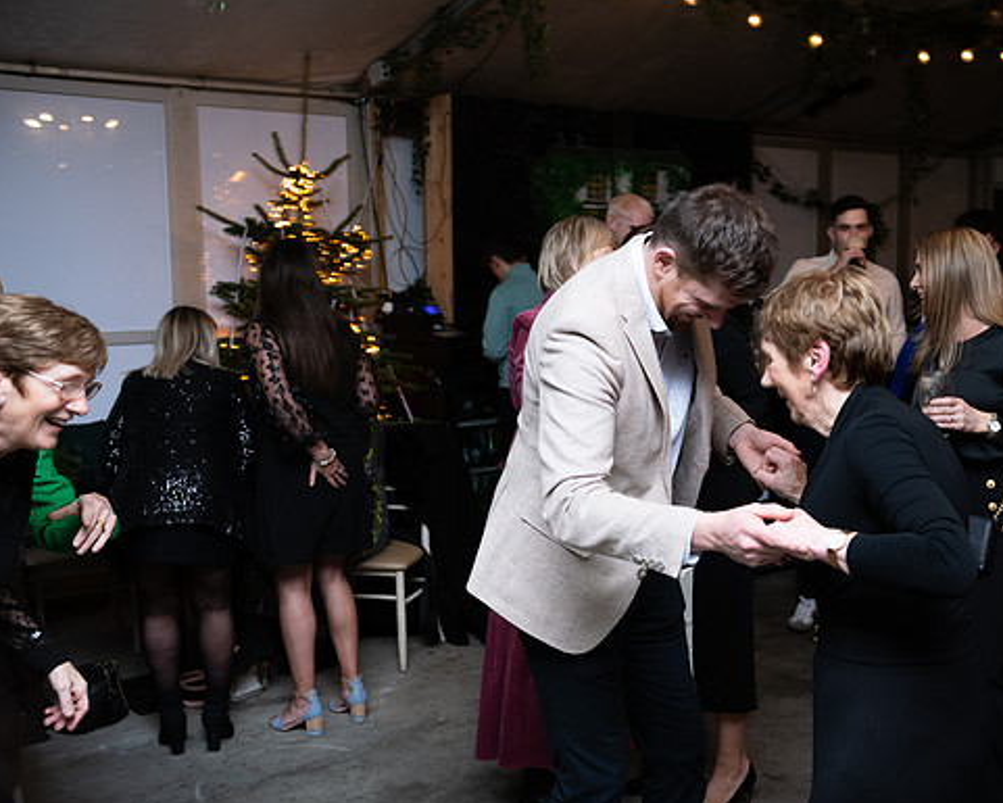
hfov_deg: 42.7
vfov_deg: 34.9
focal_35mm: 43
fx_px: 1277
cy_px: 402
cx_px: 601
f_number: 3.5
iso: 800
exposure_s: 1/160
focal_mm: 38
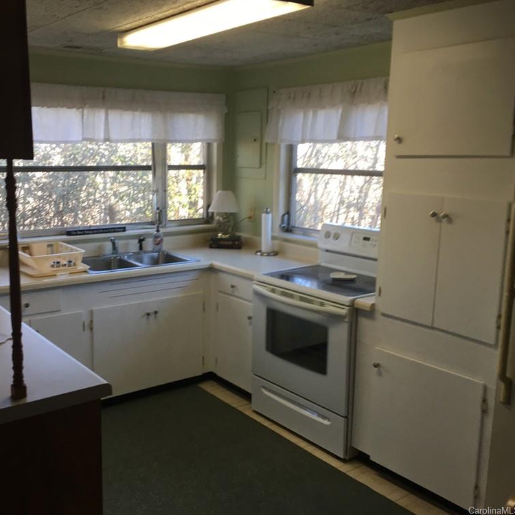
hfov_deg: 46.8
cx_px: 196
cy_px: 253
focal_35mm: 35
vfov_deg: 47.2
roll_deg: -0.4
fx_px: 589
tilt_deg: -8.3
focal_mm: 4.15
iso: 25
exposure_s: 1/15
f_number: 2.2
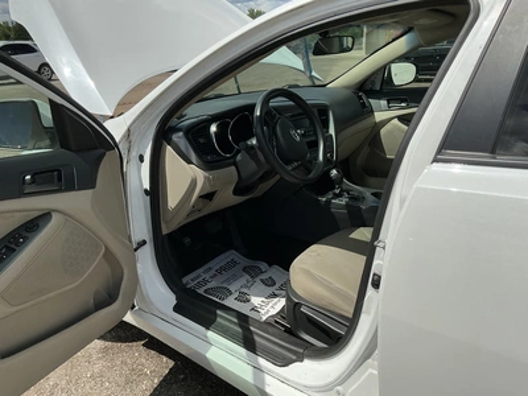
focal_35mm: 28
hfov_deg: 63.4
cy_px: 198
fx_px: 427
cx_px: 264
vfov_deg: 49.7
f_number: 1.8
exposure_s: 1/2667
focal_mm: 3
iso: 25
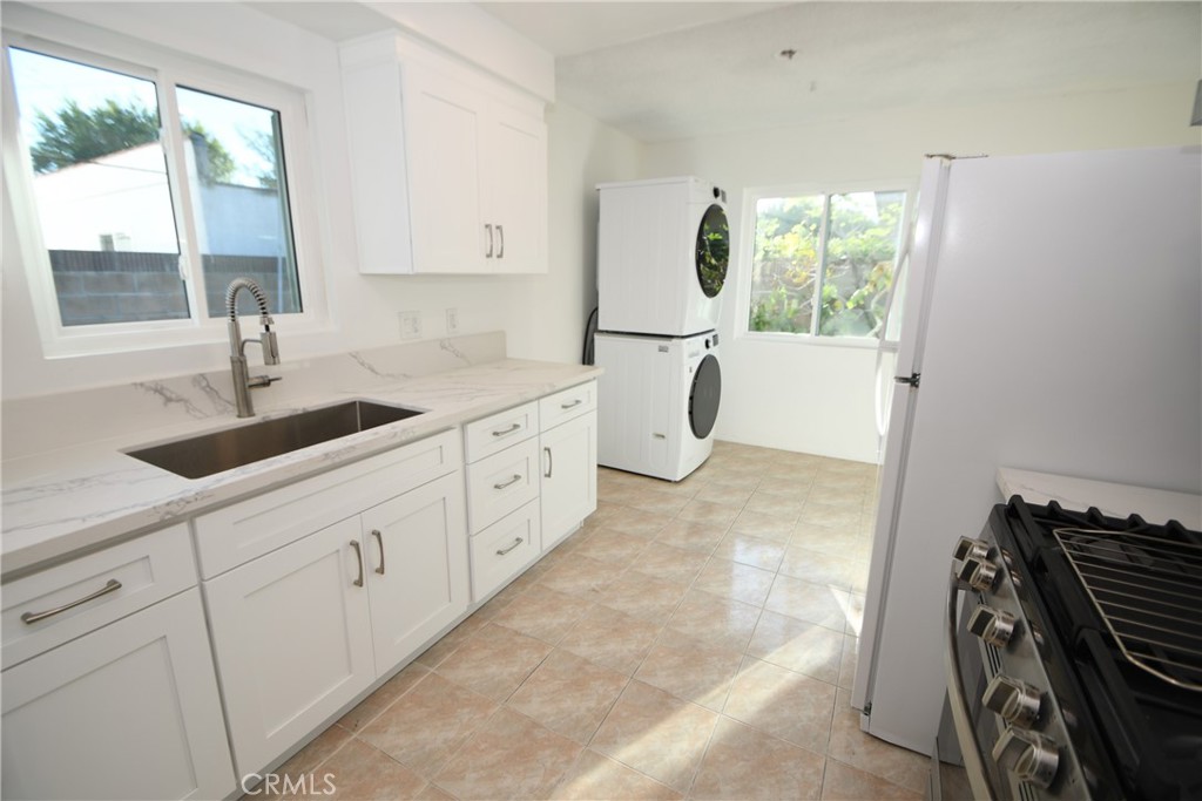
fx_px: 501
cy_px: 400
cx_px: 601
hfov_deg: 100.4
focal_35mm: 15
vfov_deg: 77.3
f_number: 4.5
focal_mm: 10
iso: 100
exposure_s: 1/80
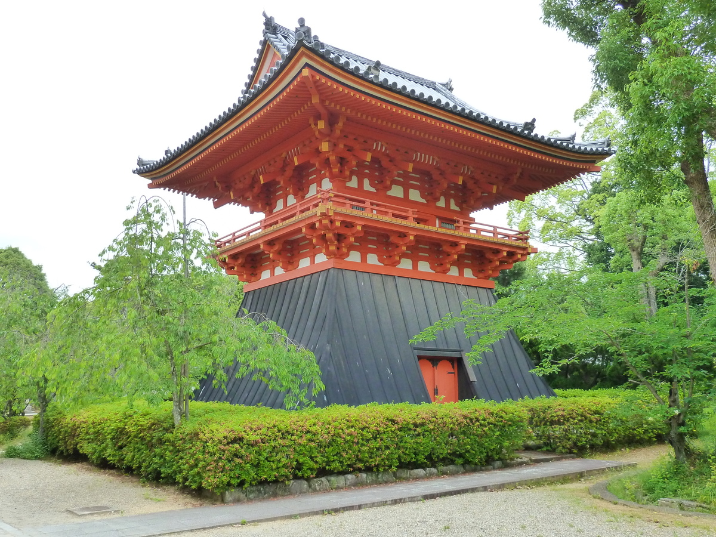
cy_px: 268
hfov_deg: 56.8
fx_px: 662
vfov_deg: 44.2
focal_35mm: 32
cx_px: 358
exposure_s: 1/125
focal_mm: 5.3
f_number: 3.5
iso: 200
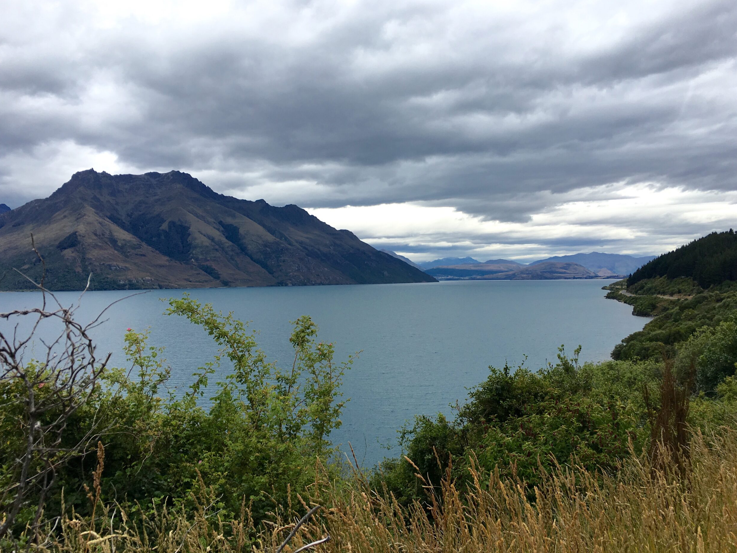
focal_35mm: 30
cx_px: 373
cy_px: 281
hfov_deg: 60.0
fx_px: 639
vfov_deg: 46.8
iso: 25
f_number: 2.2
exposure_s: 1/1709
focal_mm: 4.15
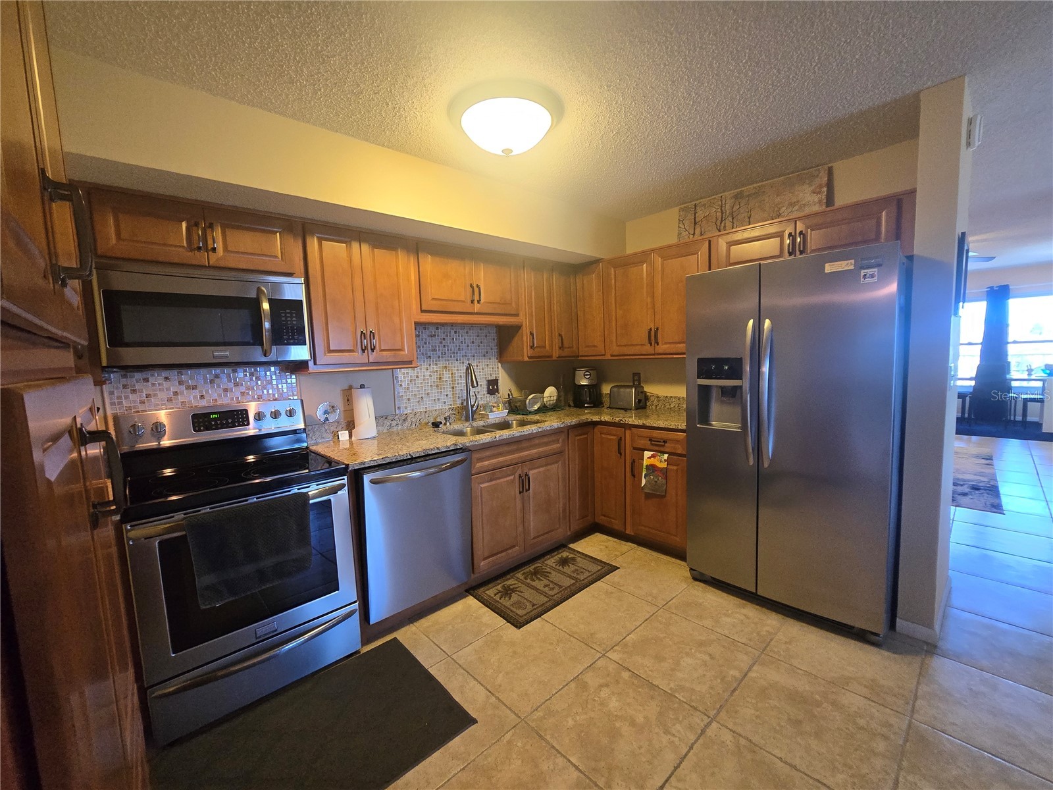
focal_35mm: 13
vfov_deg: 89.9
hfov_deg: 106.2
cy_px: 395
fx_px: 395
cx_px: 526
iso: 640
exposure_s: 1/60
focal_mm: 2.2
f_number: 2.2
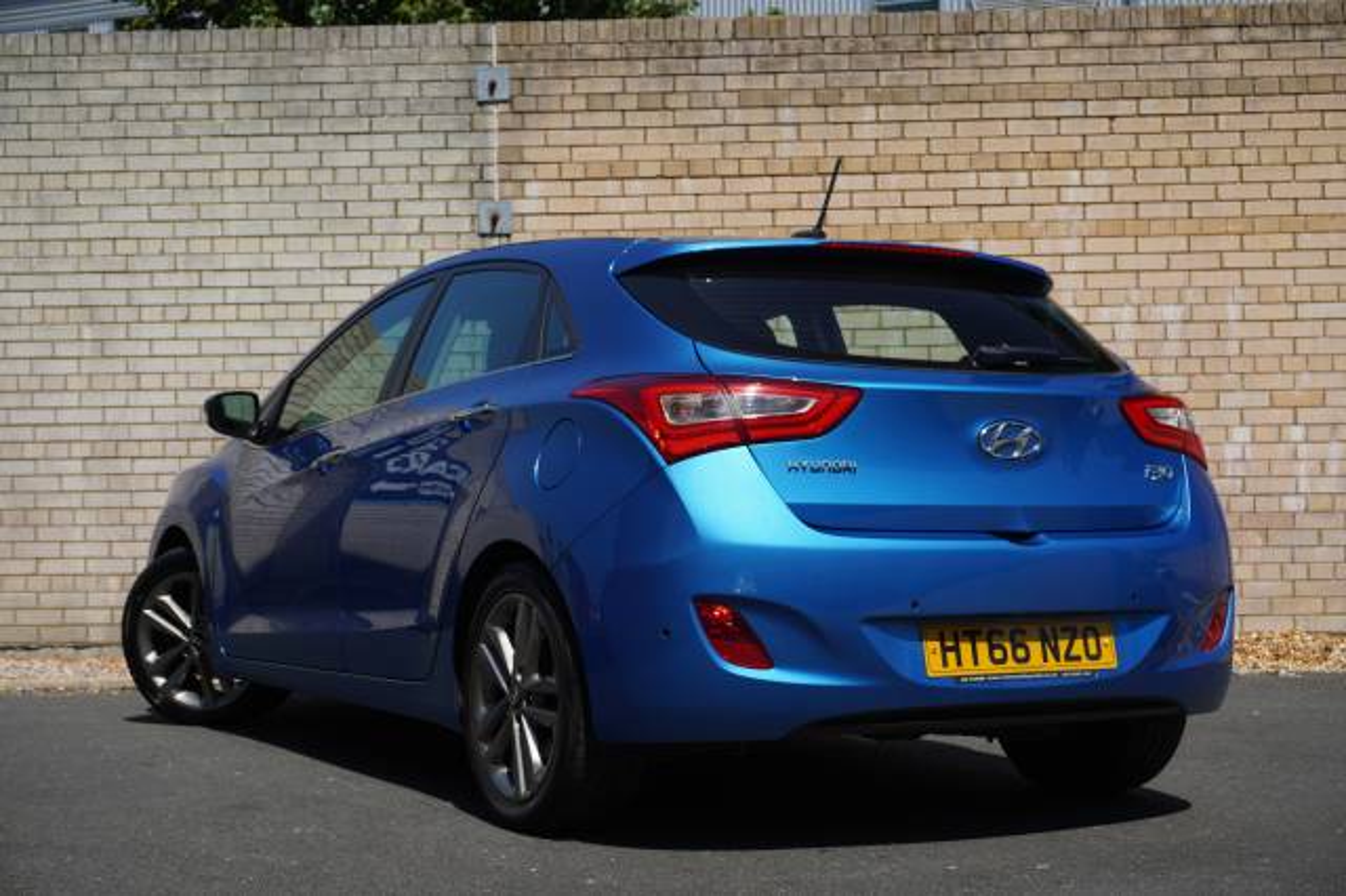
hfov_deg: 36.9
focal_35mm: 54
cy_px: 448
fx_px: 2018
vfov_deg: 25.0
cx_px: 673
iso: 100
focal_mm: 36
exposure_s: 1/250
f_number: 6.3
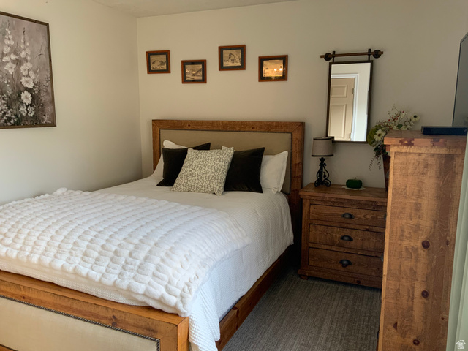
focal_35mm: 29
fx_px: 392
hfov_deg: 61.7
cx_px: 234
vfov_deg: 48.2
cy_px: 176
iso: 64
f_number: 1.8
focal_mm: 3
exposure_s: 1/120
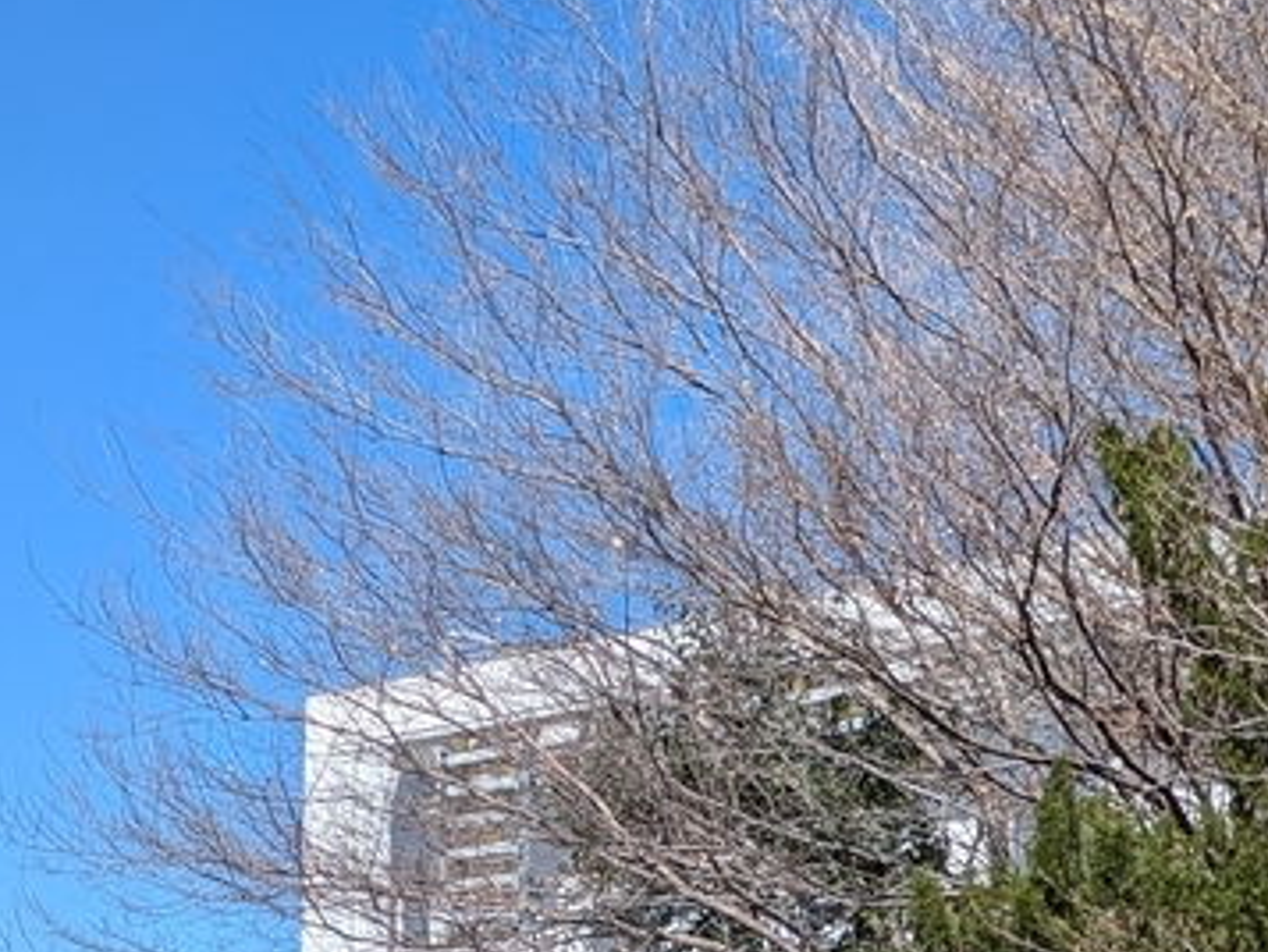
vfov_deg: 16.9
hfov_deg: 23.2
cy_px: 1089
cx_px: 813
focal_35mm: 84
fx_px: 3078
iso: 43
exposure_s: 1/1972
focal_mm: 5.43
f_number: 1.89
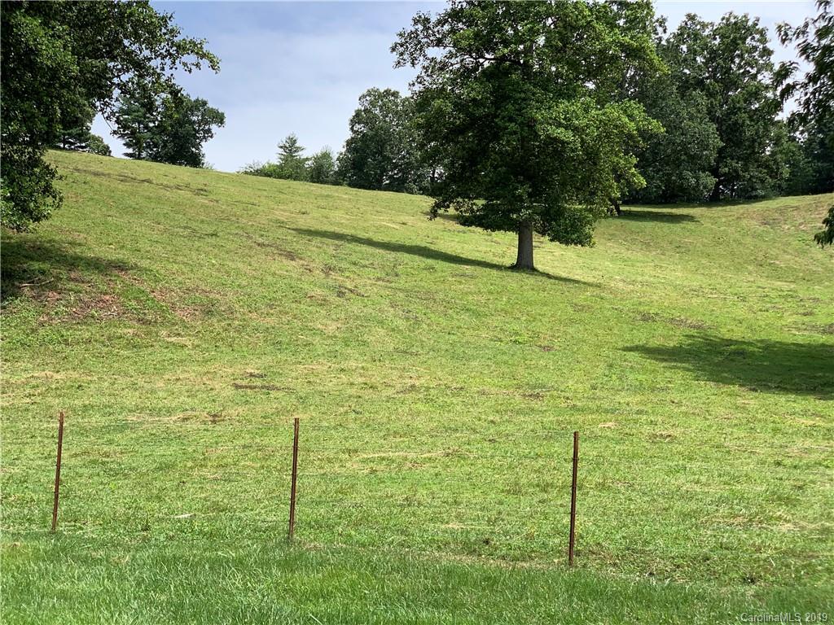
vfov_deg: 28.0
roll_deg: -0.6
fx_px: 1253
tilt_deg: +6.9
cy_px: 312
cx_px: 417
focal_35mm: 52
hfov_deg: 36.8
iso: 16
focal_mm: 6
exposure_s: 1/826
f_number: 2.4
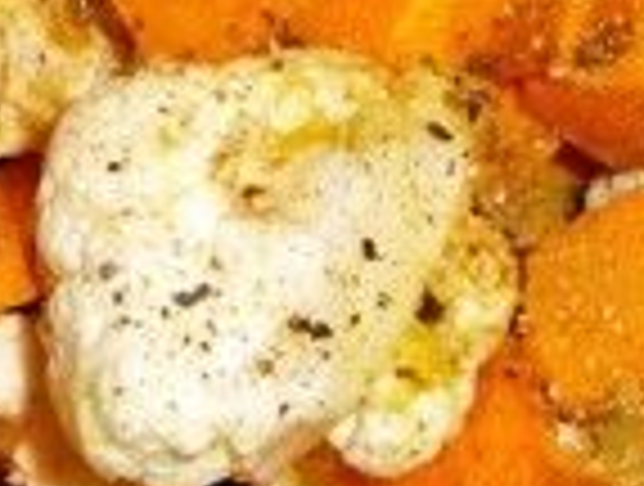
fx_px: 2331
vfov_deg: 11.7
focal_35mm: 125
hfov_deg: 15.7
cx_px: 288
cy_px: -54
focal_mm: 4.7
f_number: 3.3
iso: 100
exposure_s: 1/30
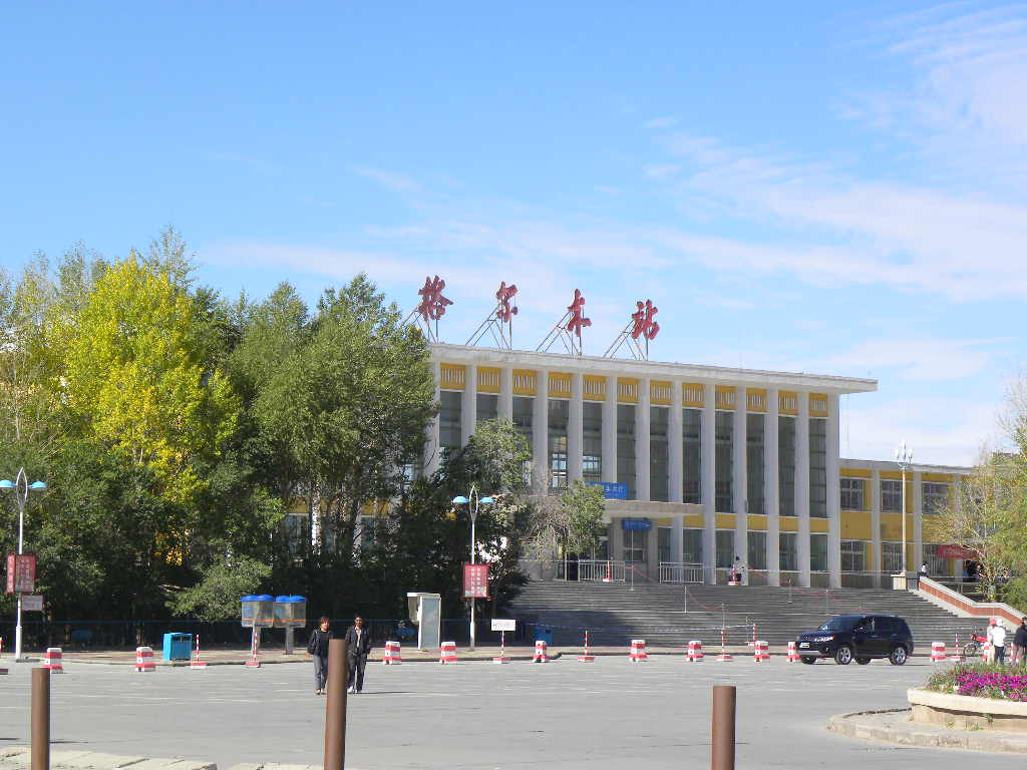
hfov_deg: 18.7
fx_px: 3115
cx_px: 514
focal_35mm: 105
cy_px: 385
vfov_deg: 14.1
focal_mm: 18.8
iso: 64
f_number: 5.6
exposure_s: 1/245
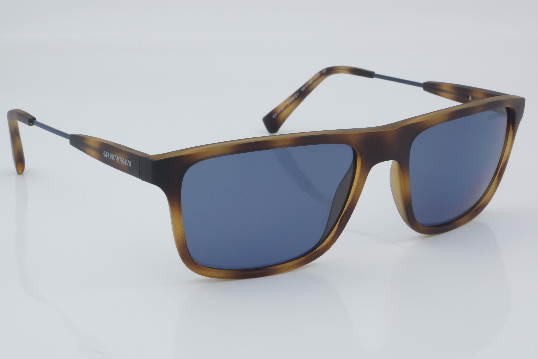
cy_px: 180
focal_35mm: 75
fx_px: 1121
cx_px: 269
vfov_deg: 18.2
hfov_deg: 27.0
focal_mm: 50
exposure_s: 1/4
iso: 100
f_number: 32
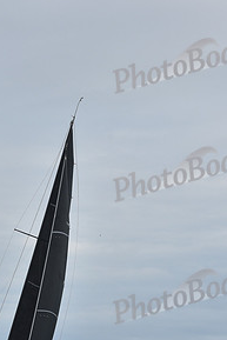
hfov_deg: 7.0
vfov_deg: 10.4
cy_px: 249
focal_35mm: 197
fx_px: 1861
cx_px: 52
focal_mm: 98
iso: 320
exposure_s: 1/1000
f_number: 10
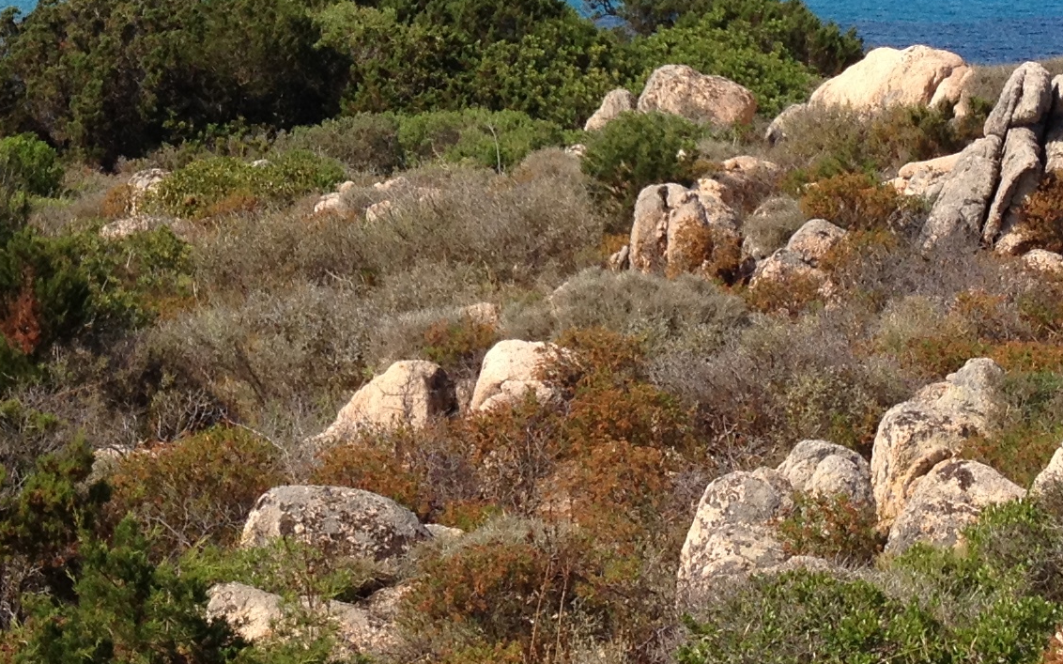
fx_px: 3099
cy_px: -191
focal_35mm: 107
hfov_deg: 19.3
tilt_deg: -1.9
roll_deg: +0.1
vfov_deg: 11.9
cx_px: 271
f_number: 2.4
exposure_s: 1/1623
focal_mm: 4.28
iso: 50
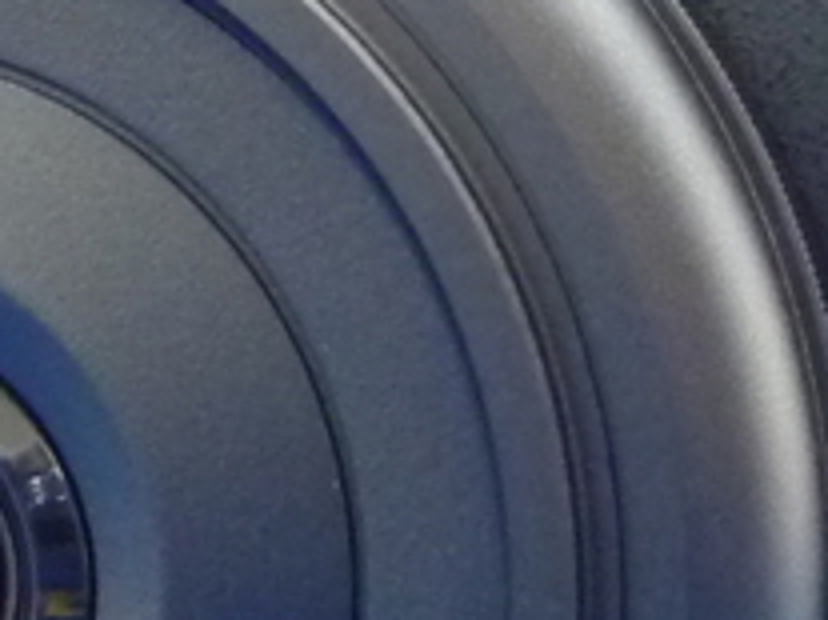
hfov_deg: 10.8
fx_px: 4303
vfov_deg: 8.2
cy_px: 524
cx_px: -120
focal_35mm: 180
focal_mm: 5.5
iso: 400
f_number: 3.1
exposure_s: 1/30
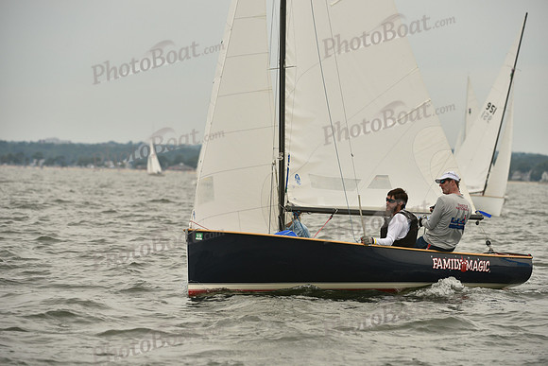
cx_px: 274
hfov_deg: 8.6
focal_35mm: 240
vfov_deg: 5.7
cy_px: 183
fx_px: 3654
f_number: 6.3
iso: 320
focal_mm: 240
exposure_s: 1/1250
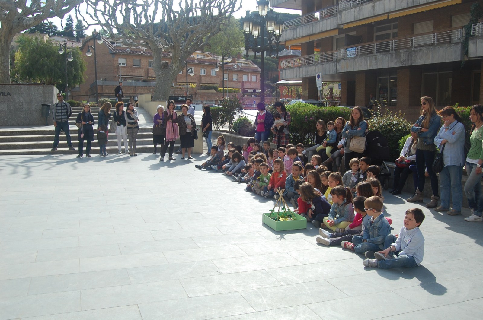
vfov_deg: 39.8
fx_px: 442
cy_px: 160
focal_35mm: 33
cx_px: 242
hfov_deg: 57.3
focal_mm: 22
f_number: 9
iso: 200
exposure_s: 1/320
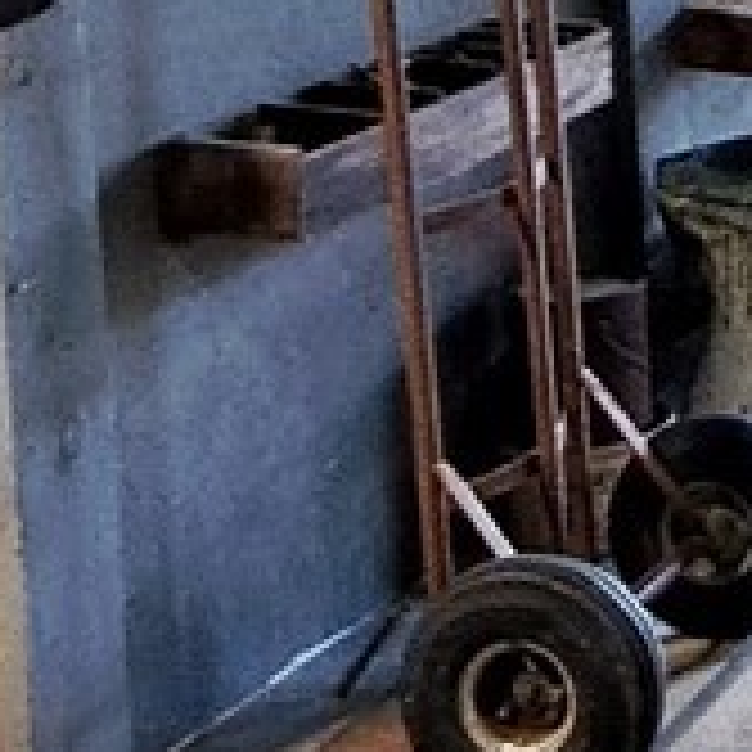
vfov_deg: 14.9
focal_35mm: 110
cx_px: 1499
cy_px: -306
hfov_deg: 13.6
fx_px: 2704
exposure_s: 1/40
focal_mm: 1.74
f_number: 2.2
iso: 125
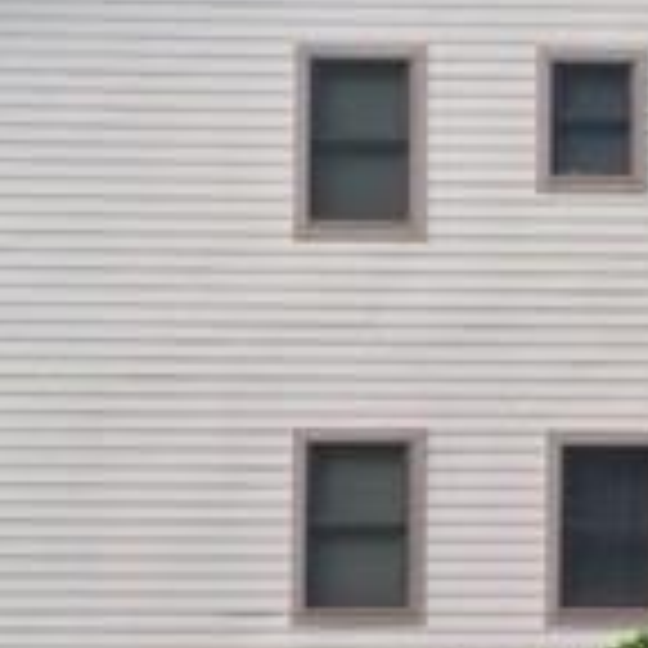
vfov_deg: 15.2
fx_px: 2414
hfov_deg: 14.9
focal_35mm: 114
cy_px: 536
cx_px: 716
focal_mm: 4.15
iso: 32
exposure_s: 1/120
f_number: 2.2
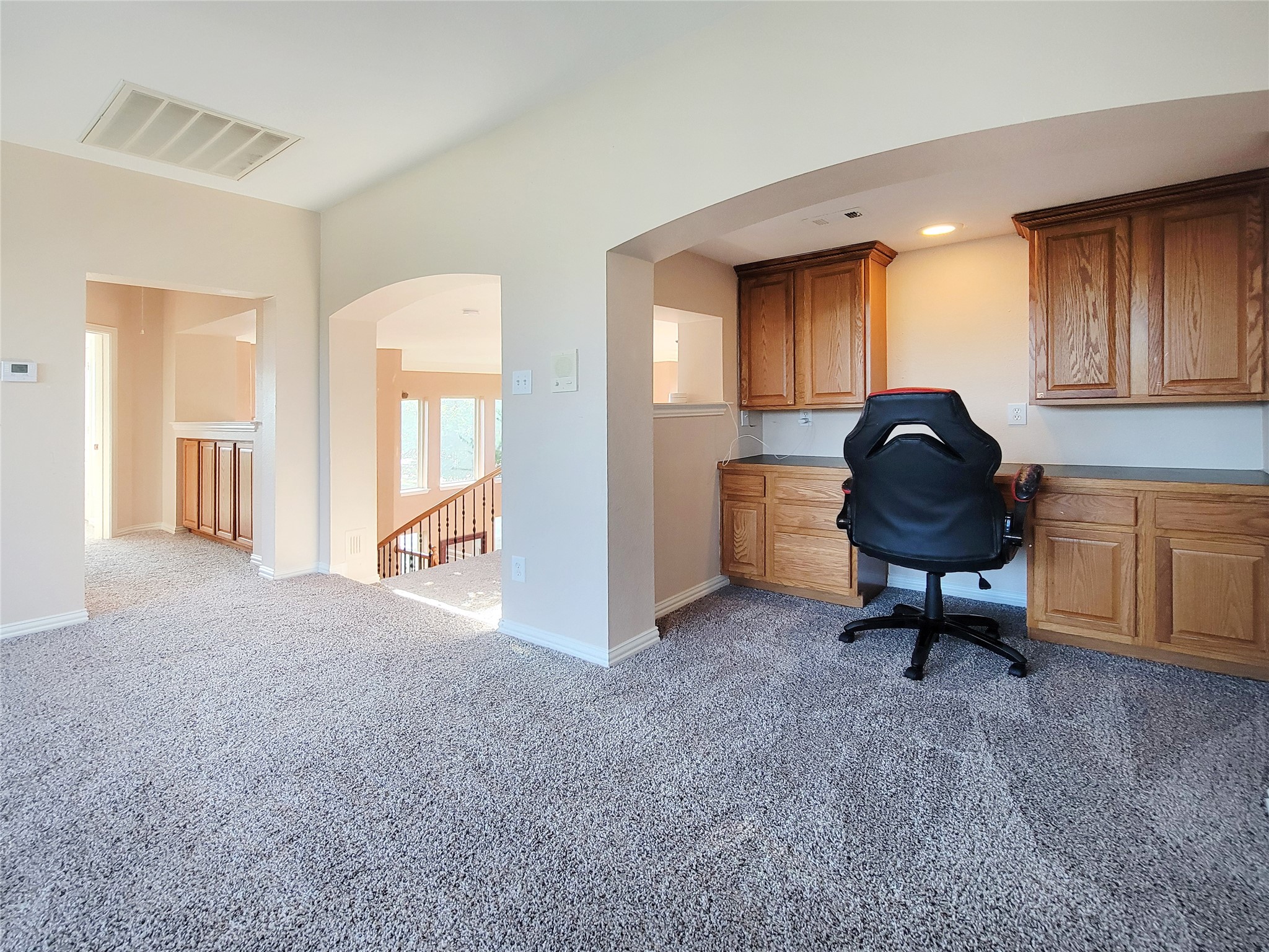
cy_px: 476
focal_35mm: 13
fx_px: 477
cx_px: 634
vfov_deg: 89.9
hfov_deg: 106.2
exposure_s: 1/60
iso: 320
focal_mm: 2.2
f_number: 2.2
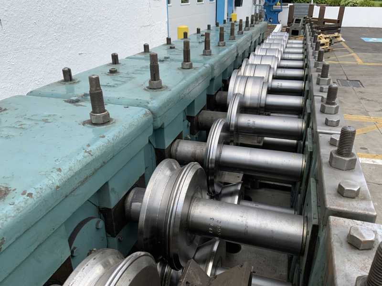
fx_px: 320
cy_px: 143
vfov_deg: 48.2
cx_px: 191
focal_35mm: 29
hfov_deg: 61.7
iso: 16
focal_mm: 3
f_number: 1.8
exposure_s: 1/739
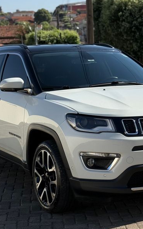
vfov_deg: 29.8
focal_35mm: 69
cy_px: 115
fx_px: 430
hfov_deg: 18.8
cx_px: 95
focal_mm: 6.76
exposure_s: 1/5208
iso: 64
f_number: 1.78
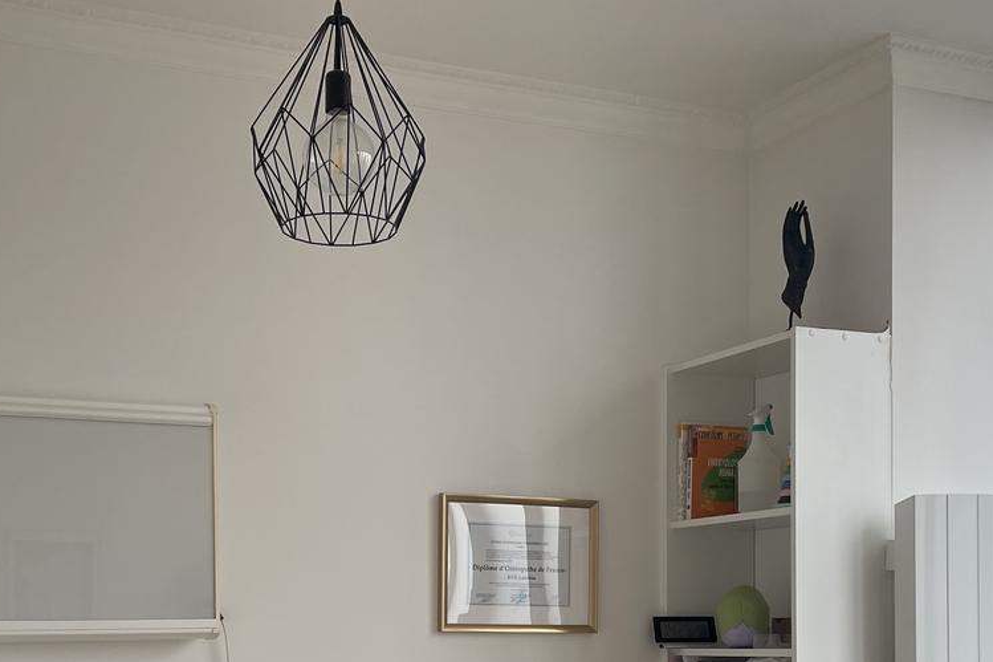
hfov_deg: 36.8
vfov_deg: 24.1
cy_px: 637
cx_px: 441
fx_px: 1489
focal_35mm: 54
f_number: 1.6
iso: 80
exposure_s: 1/121
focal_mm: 4.2
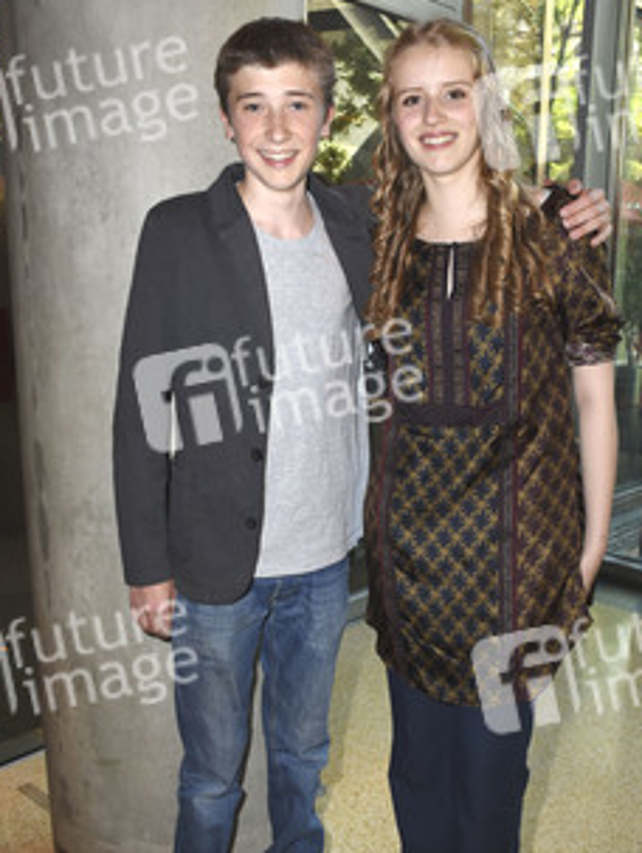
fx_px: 938
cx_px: 360
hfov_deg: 37.7
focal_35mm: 38
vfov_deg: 48.5
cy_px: 526
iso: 800
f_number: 5.6
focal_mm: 20
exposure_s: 1/125
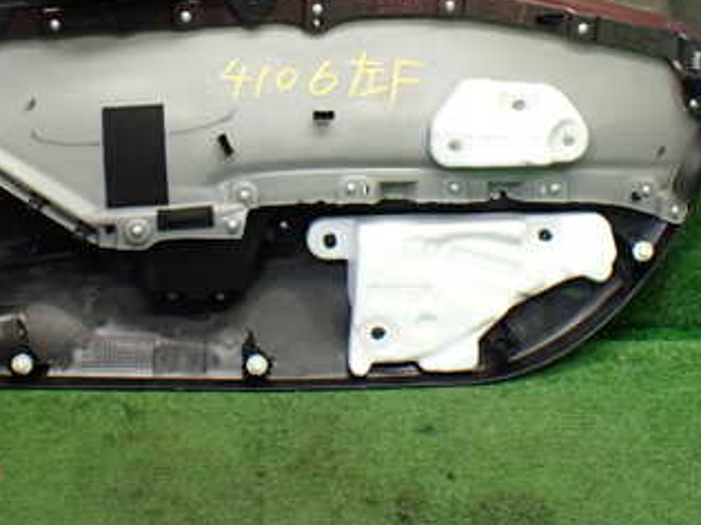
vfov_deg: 25.2
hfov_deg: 33.4
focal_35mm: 57
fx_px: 1154
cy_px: 95
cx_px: 215
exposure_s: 1/125
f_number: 2.3
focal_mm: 5.4
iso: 640
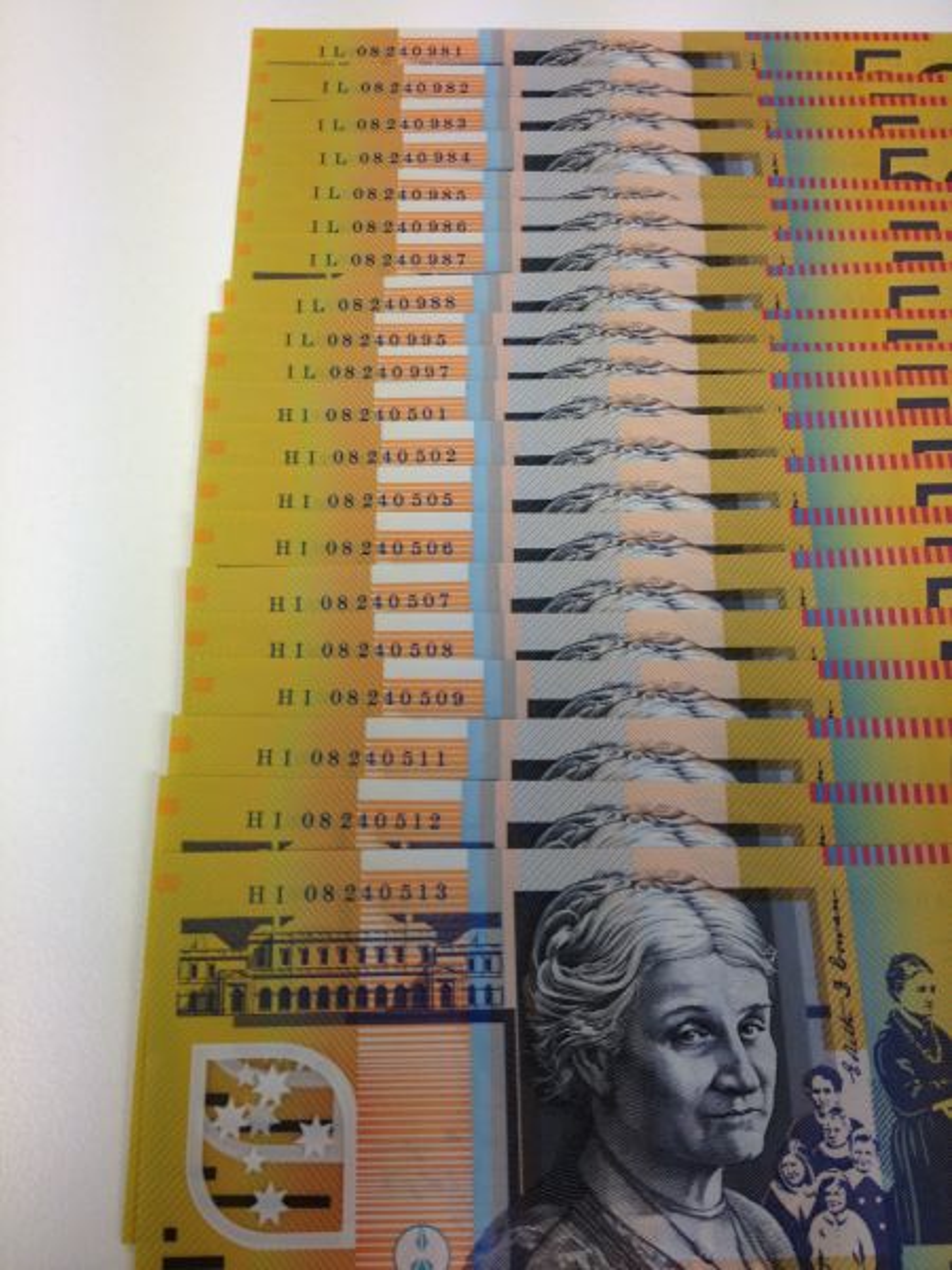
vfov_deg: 52.6
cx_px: 476
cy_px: 635
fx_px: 1283
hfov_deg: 40.7
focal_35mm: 35
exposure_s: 1/40
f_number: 2.4
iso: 64
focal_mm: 4.28
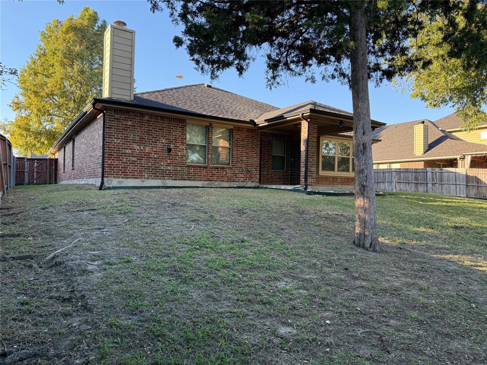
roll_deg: -0.8
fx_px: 338
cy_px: 182
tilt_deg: +0.7
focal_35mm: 24
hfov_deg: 71.6
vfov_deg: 56.8
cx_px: 244
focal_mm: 6.76
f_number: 1.78
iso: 100
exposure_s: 1/426
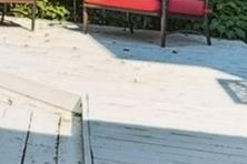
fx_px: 741
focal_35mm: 108
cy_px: -99
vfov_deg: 12.0
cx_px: -534
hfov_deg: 10.7
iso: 800
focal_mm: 10
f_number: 8
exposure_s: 1/200
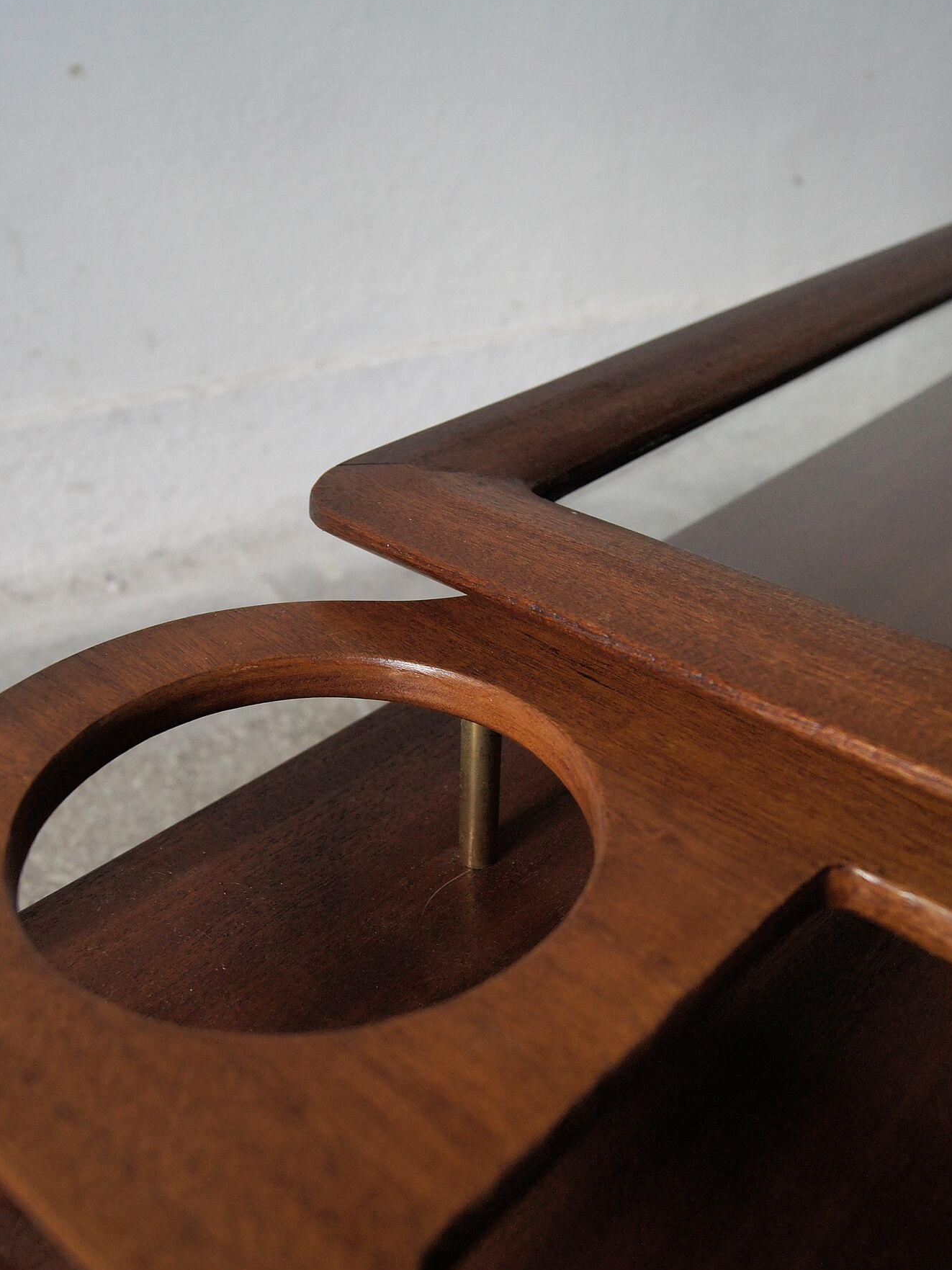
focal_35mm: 36
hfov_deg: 39.7
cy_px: 675
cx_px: 479
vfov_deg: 51.3
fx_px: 1320
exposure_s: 1/100
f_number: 5.6
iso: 400
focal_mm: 22
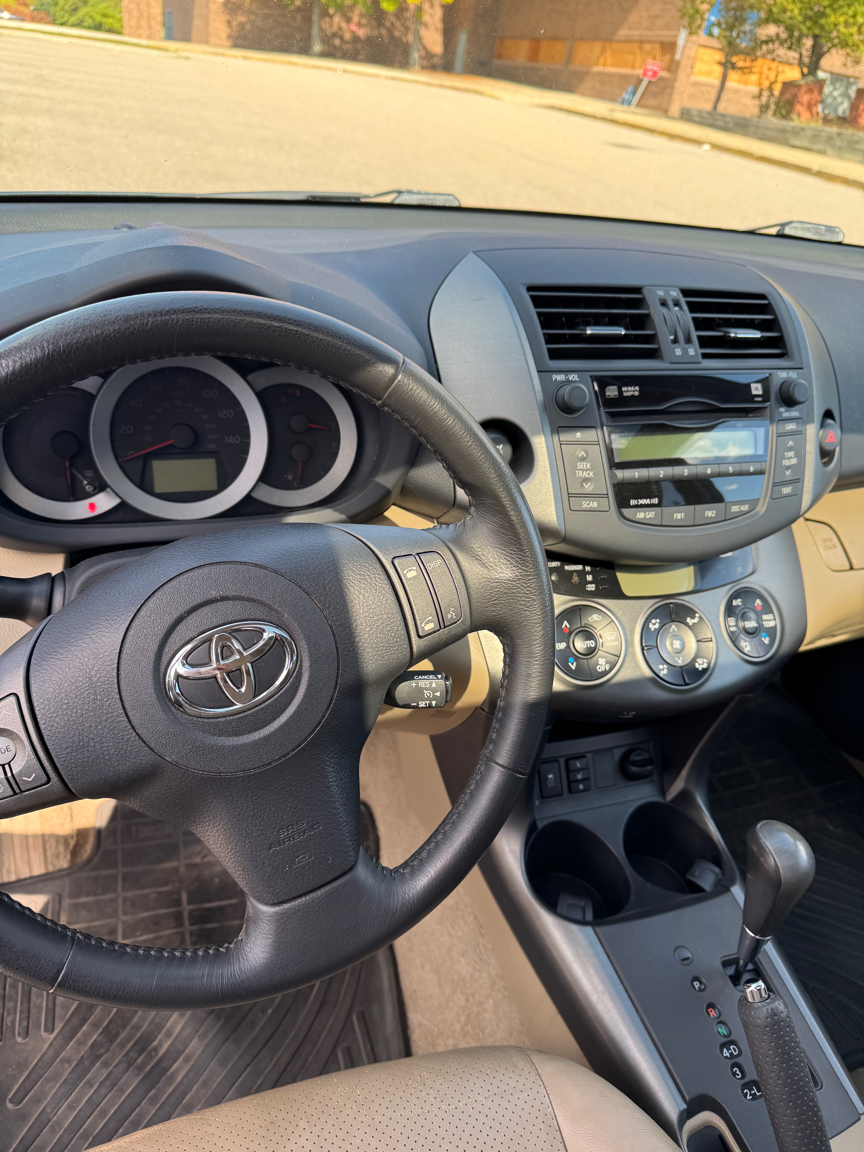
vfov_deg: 71.6
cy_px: 576
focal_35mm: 24
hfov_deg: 56.8
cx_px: 432
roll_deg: -7.9
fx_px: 799
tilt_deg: -31.1
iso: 80
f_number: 1.78
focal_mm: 6.76
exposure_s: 1/304
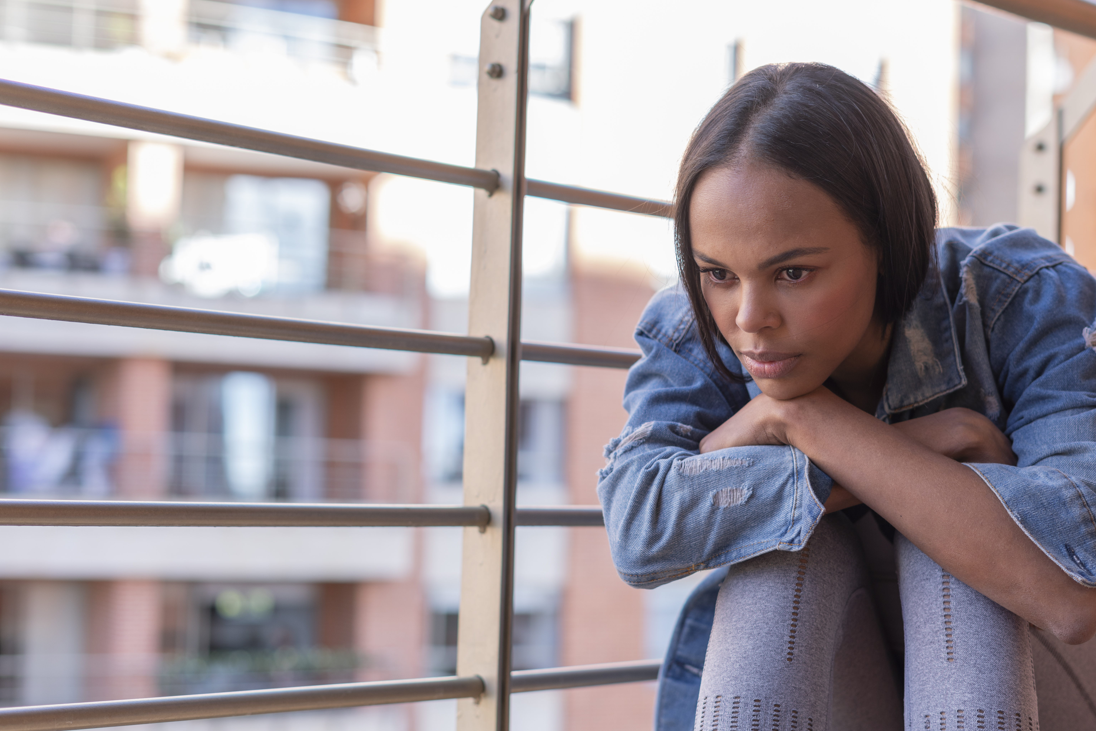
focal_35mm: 65
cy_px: 365
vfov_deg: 20.9
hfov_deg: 30.9
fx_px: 1979
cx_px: 594
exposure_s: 1/160
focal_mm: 50
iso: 100
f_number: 2.5
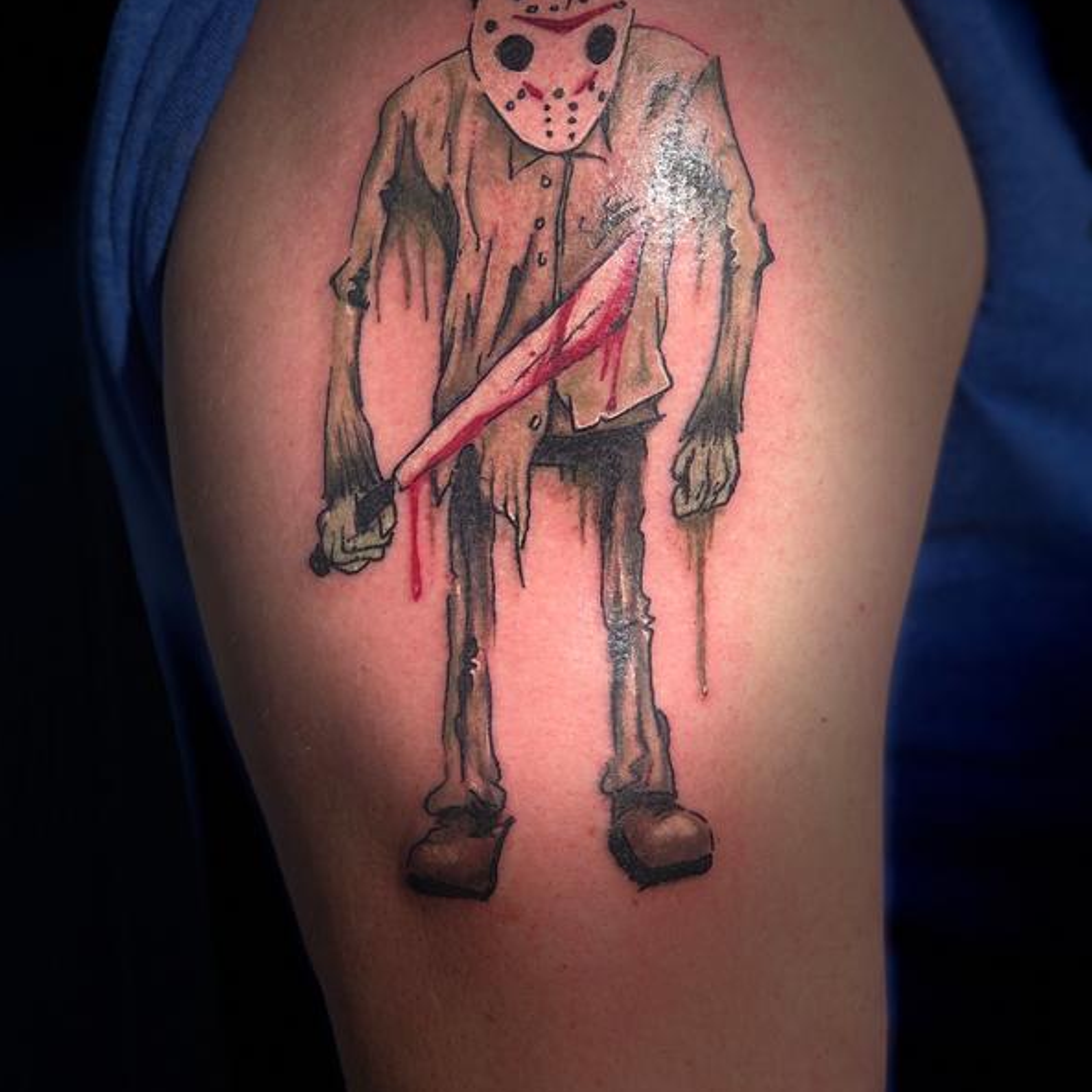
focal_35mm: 68
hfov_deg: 25.4
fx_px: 2427
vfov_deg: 25.3
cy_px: 425
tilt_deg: -11.0
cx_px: 541
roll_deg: +1.9
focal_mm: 6.6
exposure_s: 1/1215
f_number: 2.8
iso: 20
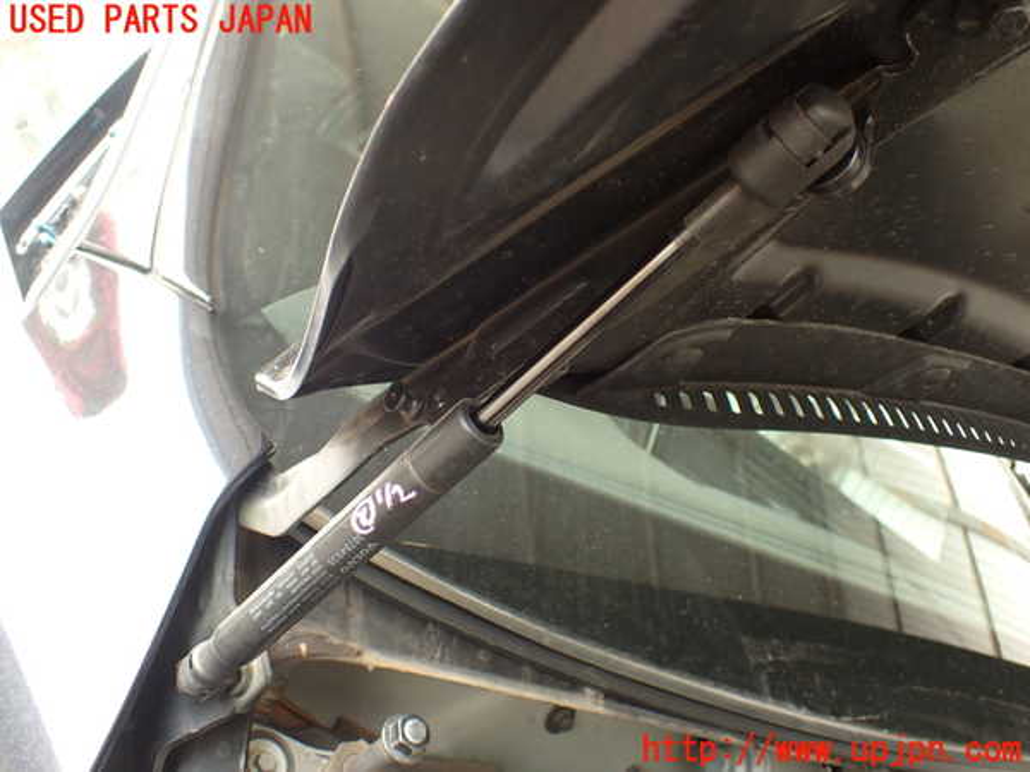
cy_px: 386
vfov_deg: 44.2
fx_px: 952
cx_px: 515
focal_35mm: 32
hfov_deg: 56.8
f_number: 2.4
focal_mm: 5.79
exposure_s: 1/60
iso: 200
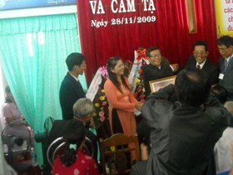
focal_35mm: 56
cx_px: 126
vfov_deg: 25.8
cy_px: 45
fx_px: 377
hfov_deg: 34.3
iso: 400
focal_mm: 5.7
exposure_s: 1/49
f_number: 2.8
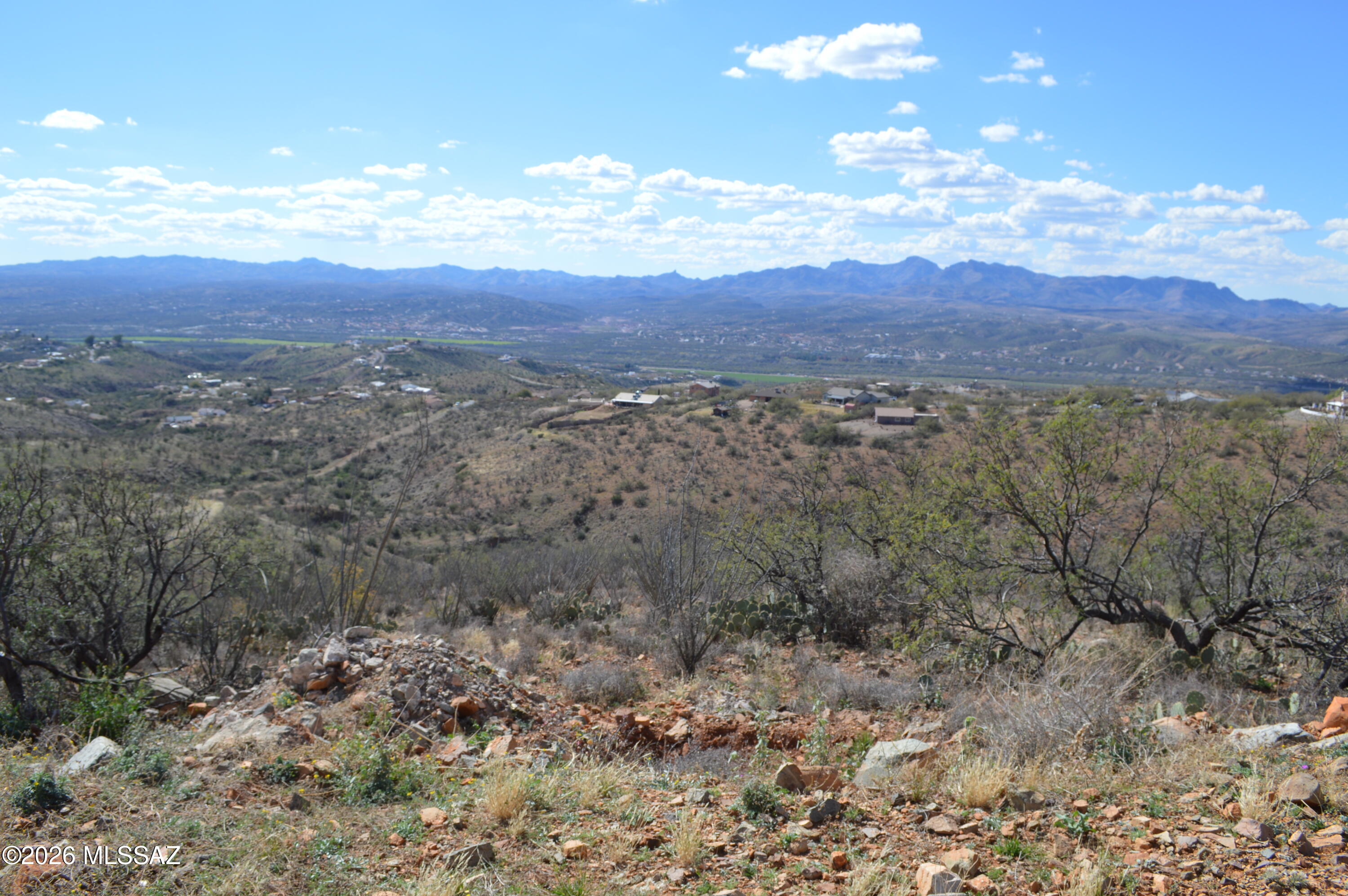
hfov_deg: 67.4
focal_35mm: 27
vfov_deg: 47.8
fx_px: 1010
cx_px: 674
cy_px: 448
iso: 100
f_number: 8
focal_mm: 18
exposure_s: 1/250
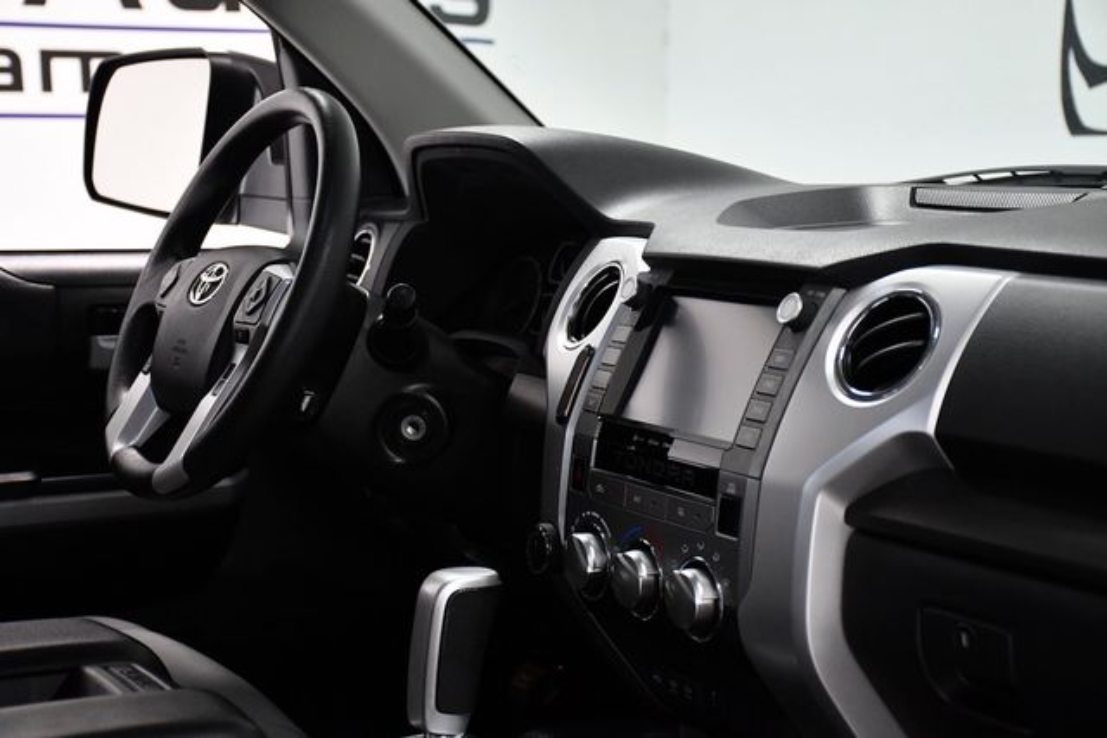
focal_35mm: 72
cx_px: 554
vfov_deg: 18.9
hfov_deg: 28.1
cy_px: 369
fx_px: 2214
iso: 2500
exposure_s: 1/320
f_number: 4.5
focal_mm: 48
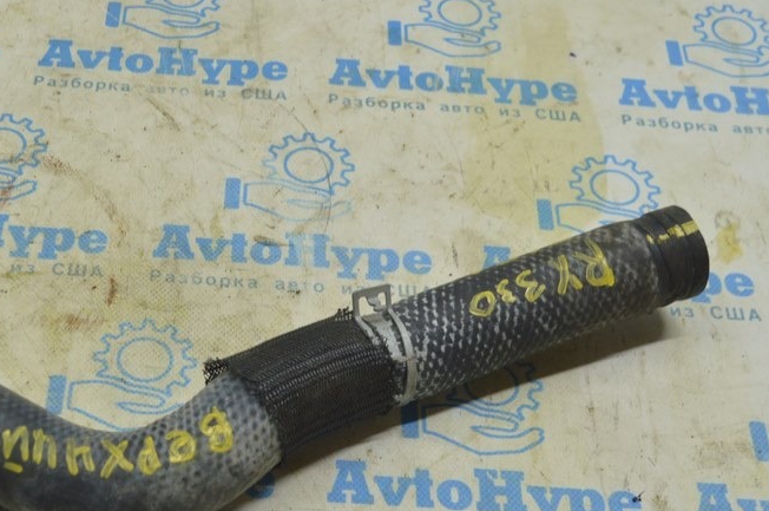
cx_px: 193
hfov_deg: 30.1
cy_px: 356
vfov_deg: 20.5
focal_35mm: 66
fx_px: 1408
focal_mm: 28
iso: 400
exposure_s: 1/40
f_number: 5.6
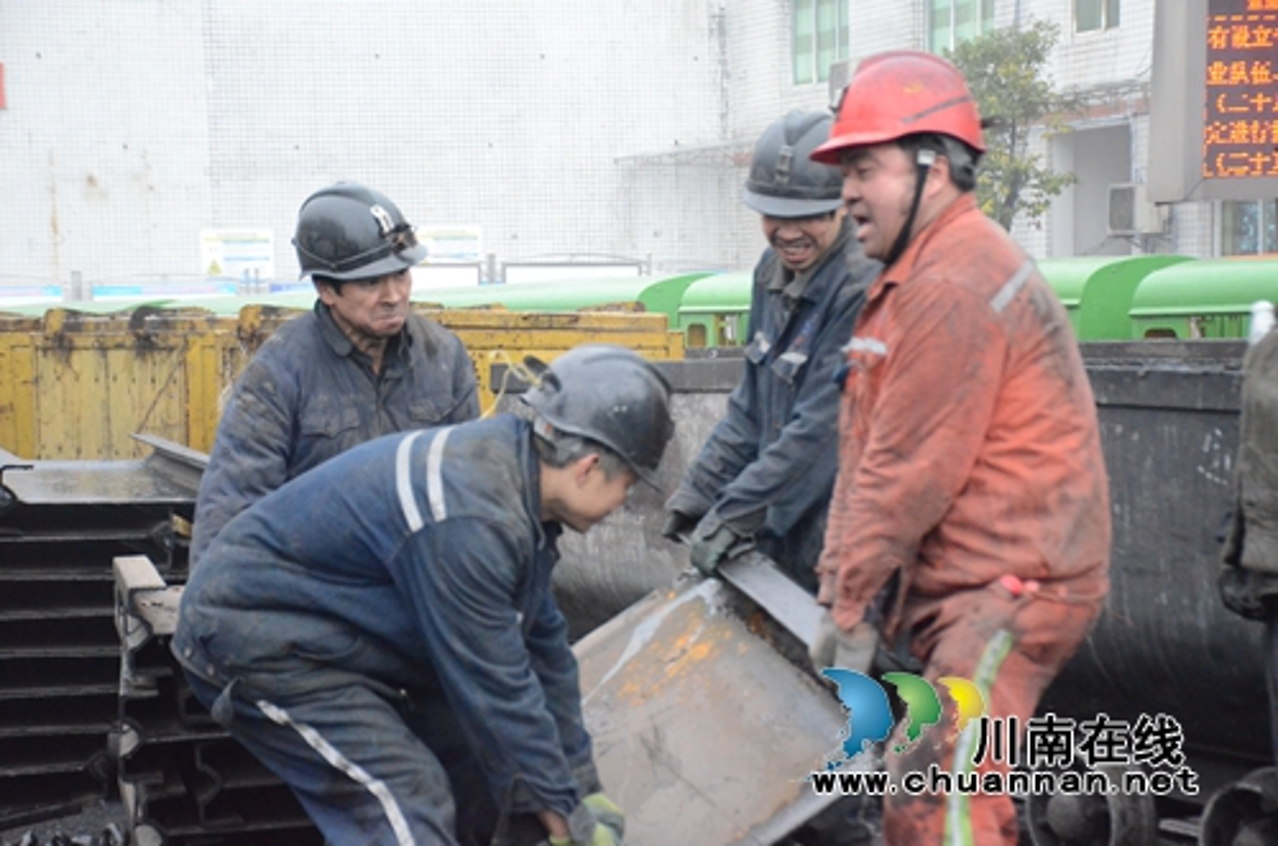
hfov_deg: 22.7
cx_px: 639
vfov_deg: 15.1
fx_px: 3188
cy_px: 423
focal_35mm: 90
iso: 6400
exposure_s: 1/400
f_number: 5
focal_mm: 60
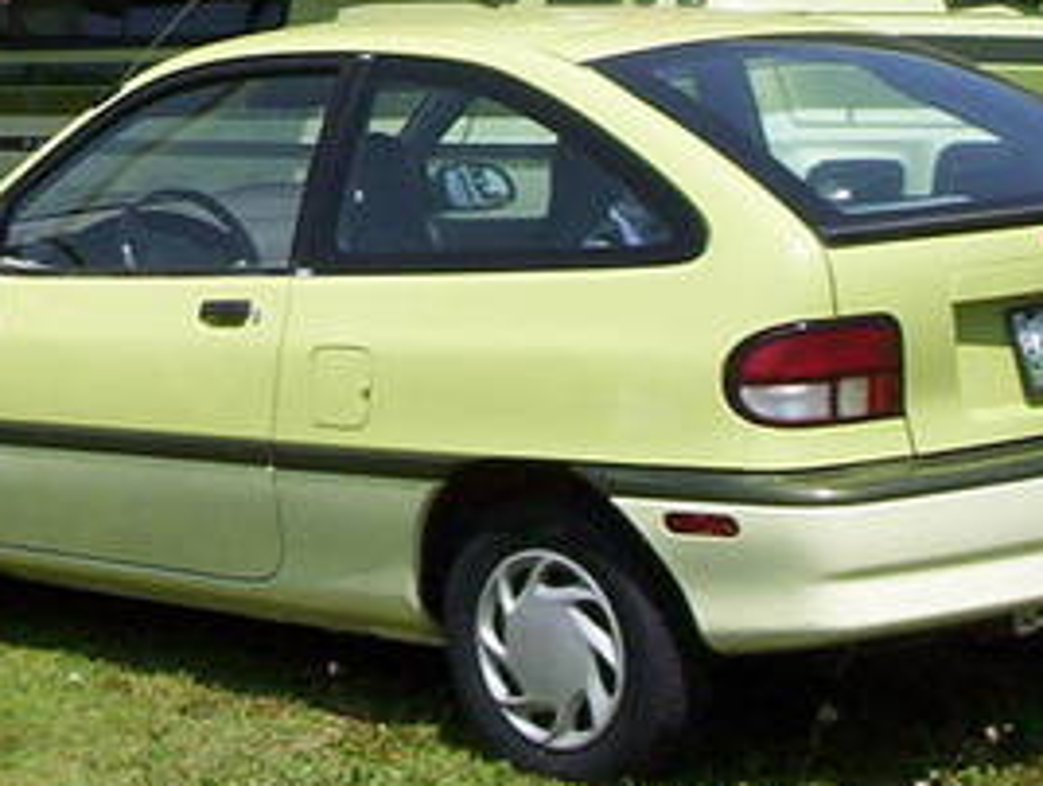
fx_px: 3471
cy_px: -270
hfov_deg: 16.5
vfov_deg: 12.5
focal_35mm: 115
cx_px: -140
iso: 100
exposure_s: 1/750
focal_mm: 4.99
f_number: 4.5
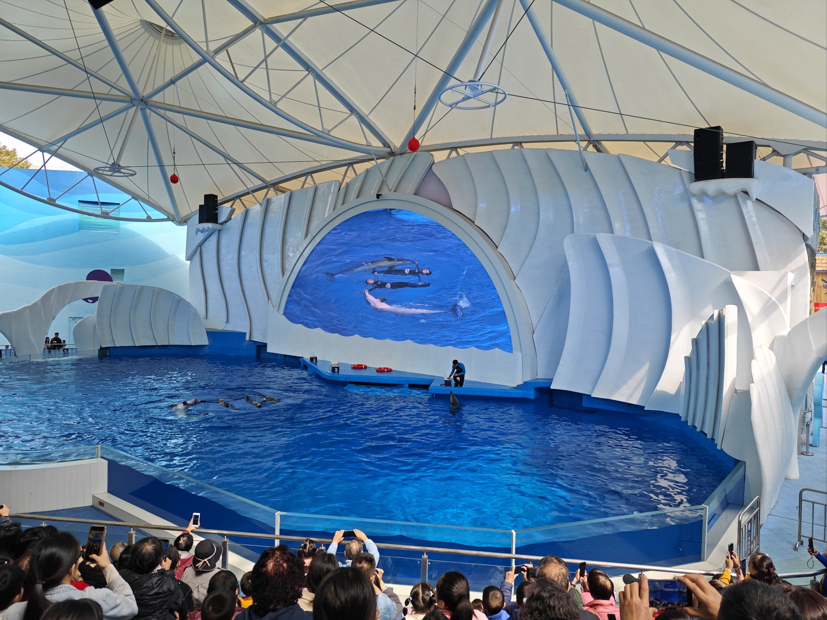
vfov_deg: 56.8
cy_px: 310
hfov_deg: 71.6
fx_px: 573
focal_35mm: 24
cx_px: 414
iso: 50
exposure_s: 1/370
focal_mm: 5.84
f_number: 1.6
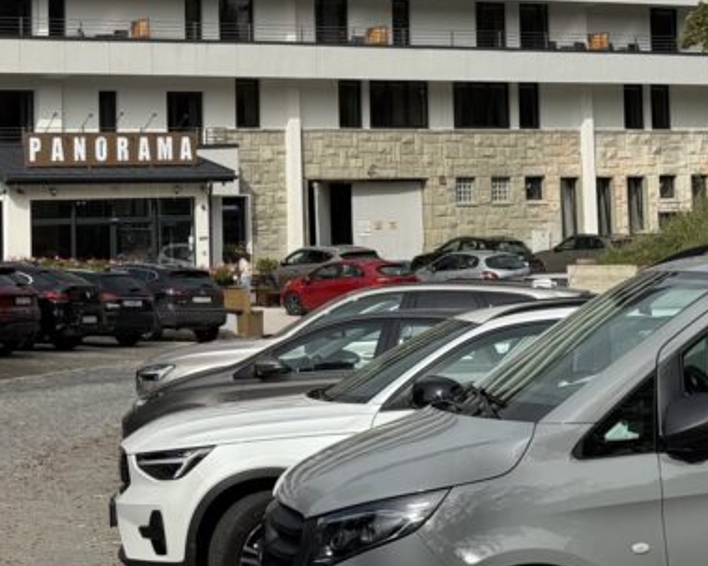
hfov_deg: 19.9
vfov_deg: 15.9
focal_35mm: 95
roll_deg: +1.3
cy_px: 32
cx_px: 131
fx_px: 1990
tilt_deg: +4.2
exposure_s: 1/4049
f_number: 1.78
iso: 64
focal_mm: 6.76
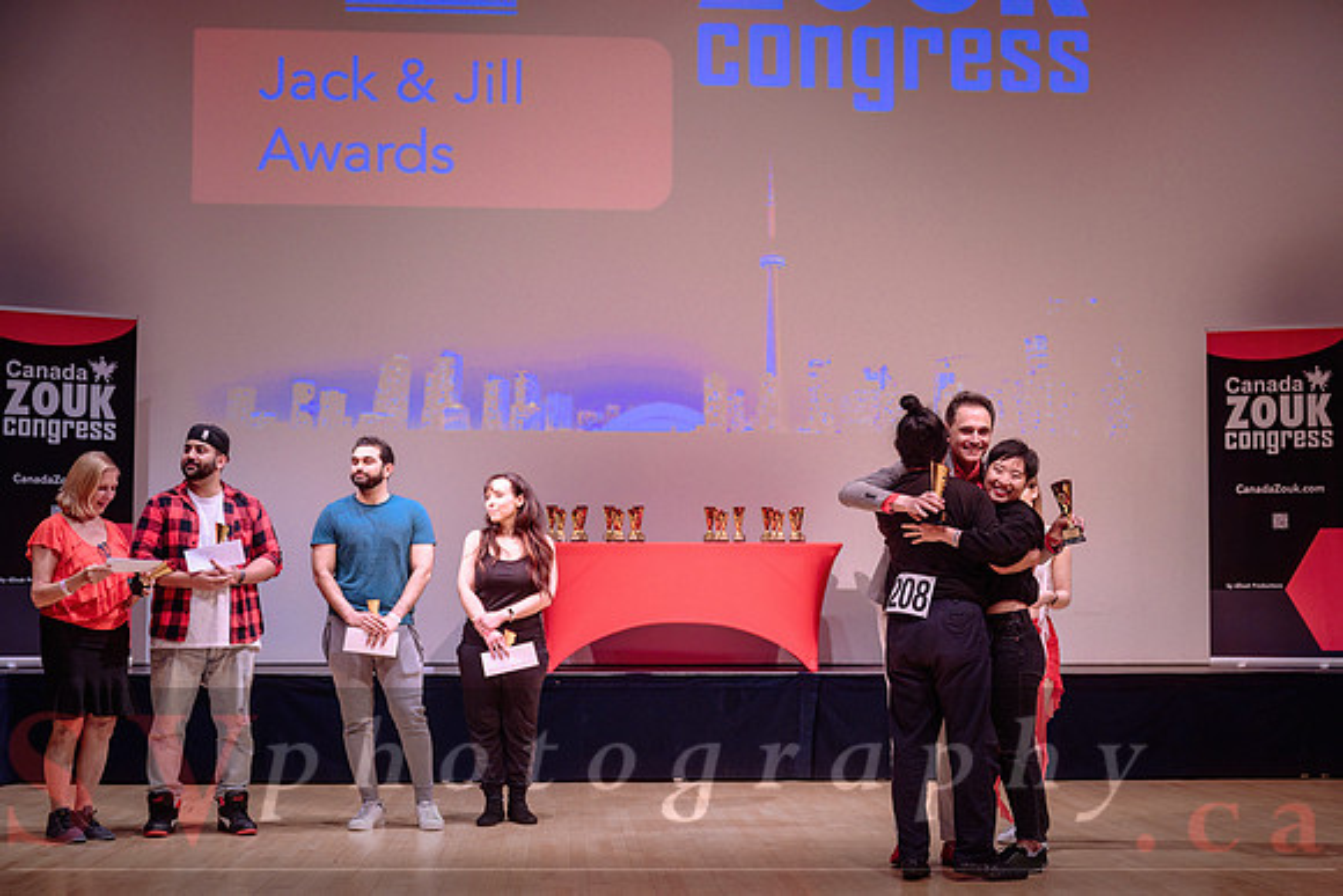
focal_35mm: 56
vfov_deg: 24.4
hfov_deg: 35.9
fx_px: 2074
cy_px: 494
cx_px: 731
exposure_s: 1/250
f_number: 3.2
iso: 1250
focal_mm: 50
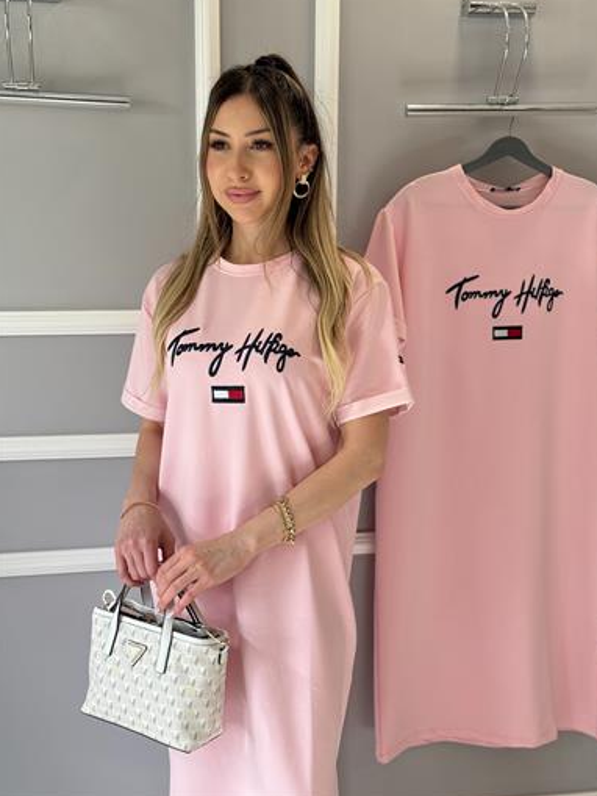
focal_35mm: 49
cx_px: 300
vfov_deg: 38.9
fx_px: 1126
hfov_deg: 29.7
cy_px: 396
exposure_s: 1/121
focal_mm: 6.76
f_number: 1.78
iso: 64
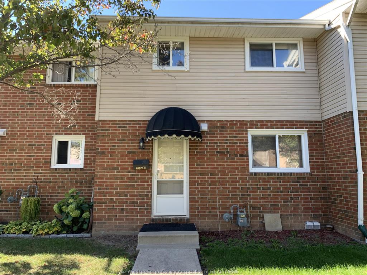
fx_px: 276
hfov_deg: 67.3
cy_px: 138
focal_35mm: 26
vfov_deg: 53.1
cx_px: 184
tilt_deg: +8.3
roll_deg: +0.0
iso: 25
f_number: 1.8
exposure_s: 1/154
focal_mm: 4.25
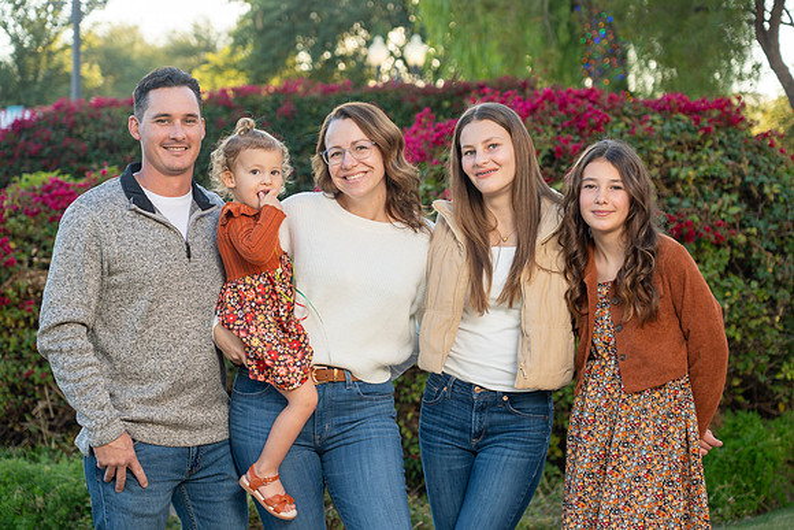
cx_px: 397
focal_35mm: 73
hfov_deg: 27.7
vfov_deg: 18.7
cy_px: 265
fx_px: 1610
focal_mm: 73
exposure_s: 1/200
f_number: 4
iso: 160
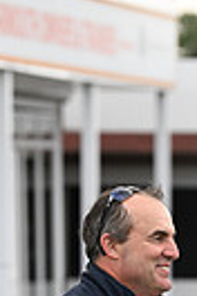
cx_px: 186
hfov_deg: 2.5
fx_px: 4481
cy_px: 482
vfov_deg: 3.8
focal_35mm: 546
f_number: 5
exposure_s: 1/800
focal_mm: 160
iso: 500
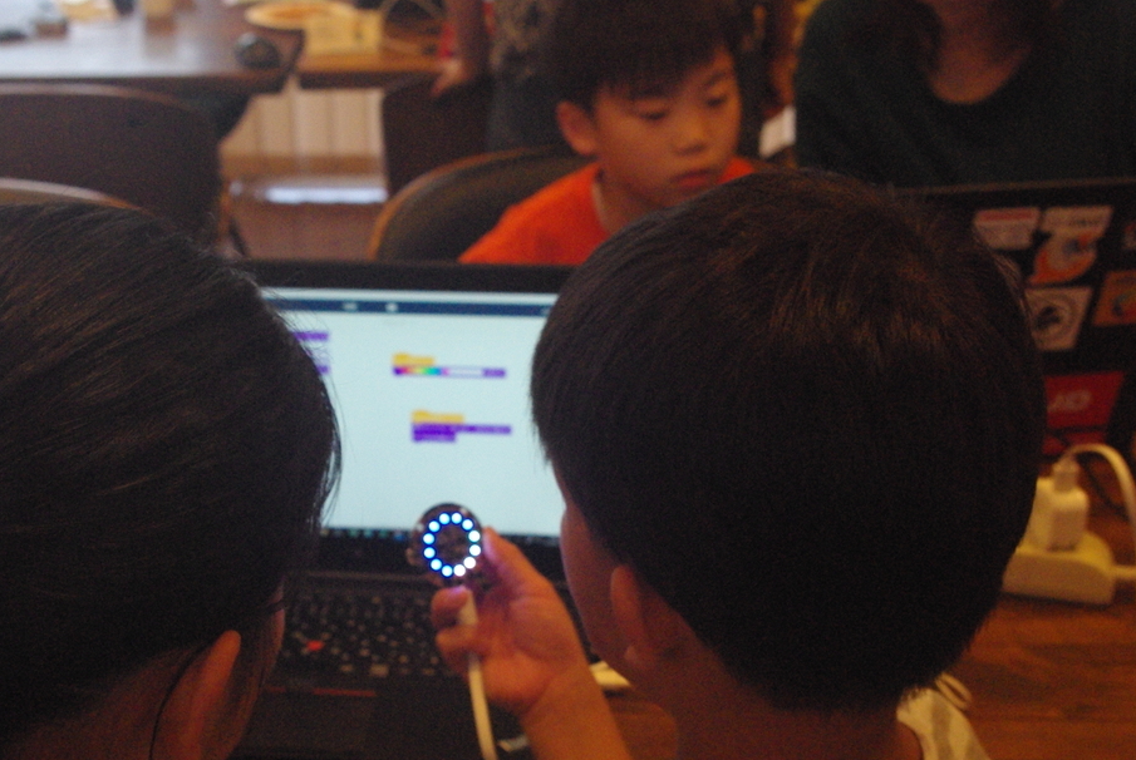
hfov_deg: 32.6
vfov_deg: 22.3
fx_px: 1927
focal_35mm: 61
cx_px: 404
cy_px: 467
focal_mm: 30.63
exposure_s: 1/125
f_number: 8
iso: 1600
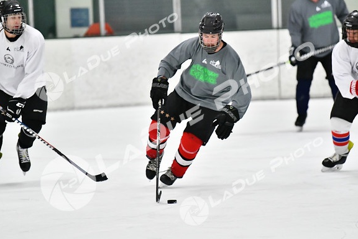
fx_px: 2854
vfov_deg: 4.8
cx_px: 178
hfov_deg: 7.2
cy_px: 119
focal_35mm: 287
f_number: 2.8
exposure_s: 1/2000
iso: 6400
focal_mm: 190
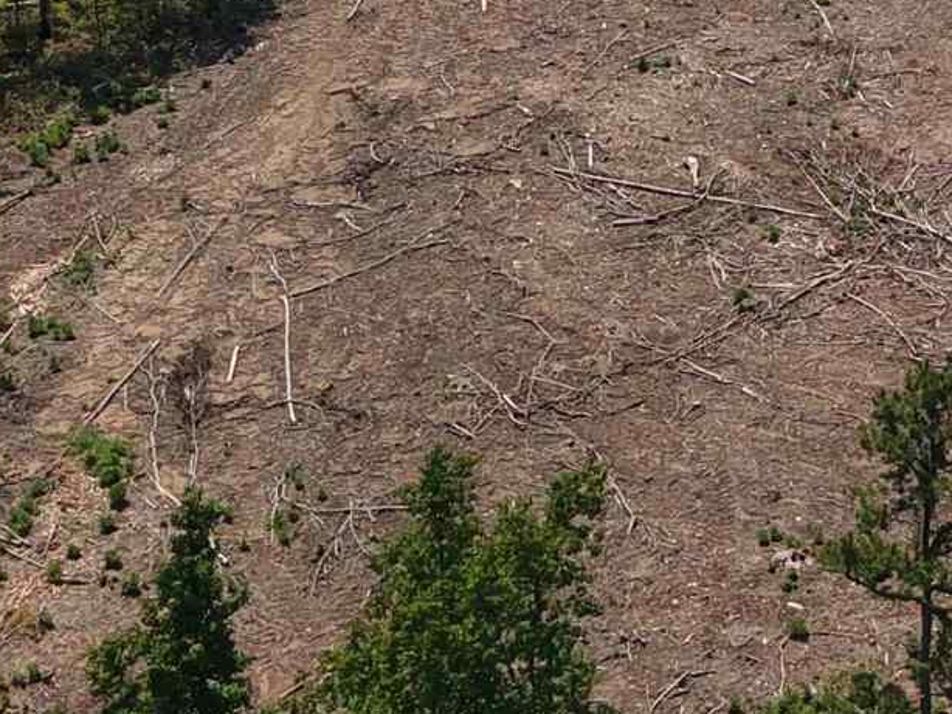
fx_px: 3301
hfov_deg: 15.5
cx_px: 1276
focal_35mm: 120
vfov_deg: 11.7
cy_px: -445
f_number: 1.8
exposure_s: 1/20
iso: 100
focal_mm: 8.67
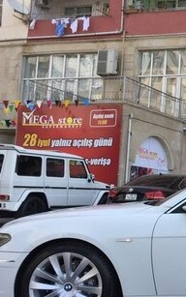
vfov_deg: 31.0
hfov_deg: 17.3
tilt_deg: +6.9
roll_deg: -3.0
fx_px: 535
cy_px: 163
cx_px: 295
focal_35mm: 66
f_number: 2.2
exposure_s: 1/706
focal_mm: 4.15
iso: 32
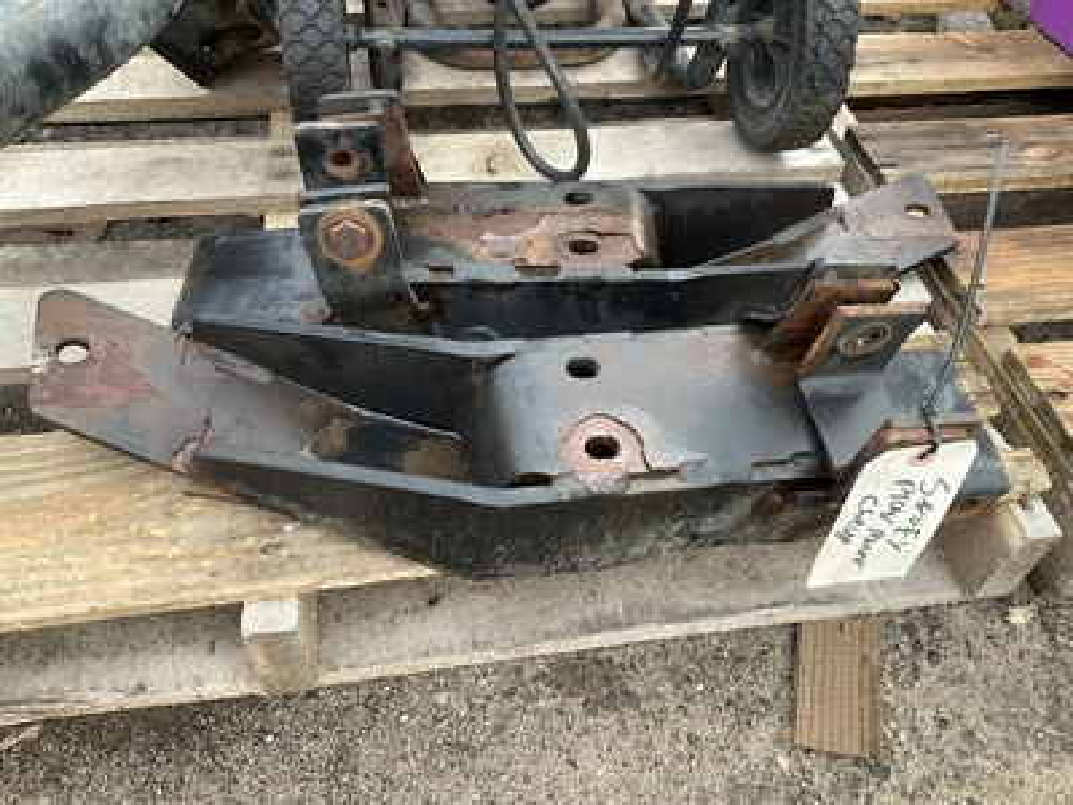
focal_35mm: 29
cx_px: 536
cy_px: 402
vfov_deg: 48.2
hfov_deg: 61.7
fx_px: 899
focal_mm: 3
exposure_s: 1/122
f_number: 1.8
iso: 64
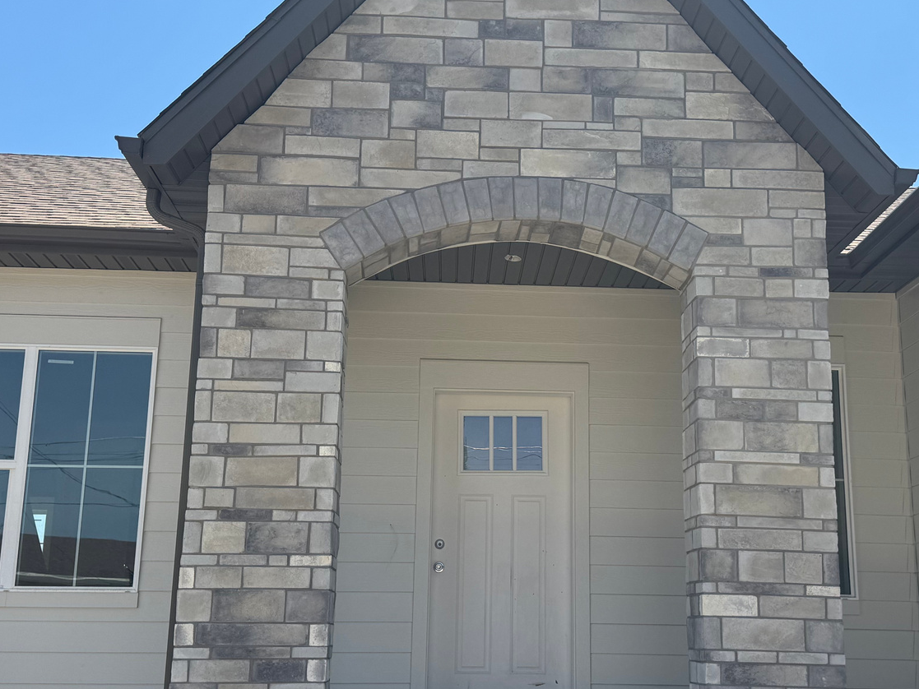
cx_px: 515
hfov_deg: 42.9
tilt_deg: +11.3
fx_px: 1168
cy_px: 369
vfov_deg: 32.9
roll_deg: -0.8
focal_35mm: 44
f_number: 1.78
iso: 80
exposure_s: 1/4049
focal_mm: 6.76
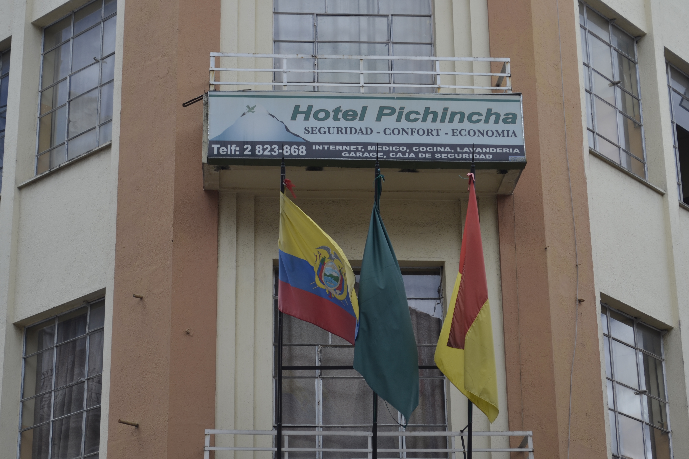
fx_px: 1656
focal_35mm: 87
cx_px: 332
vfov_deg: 15.8
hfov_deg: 23.5
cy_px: 239
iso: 100
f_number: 7.1
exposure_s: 1/200
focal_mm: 55
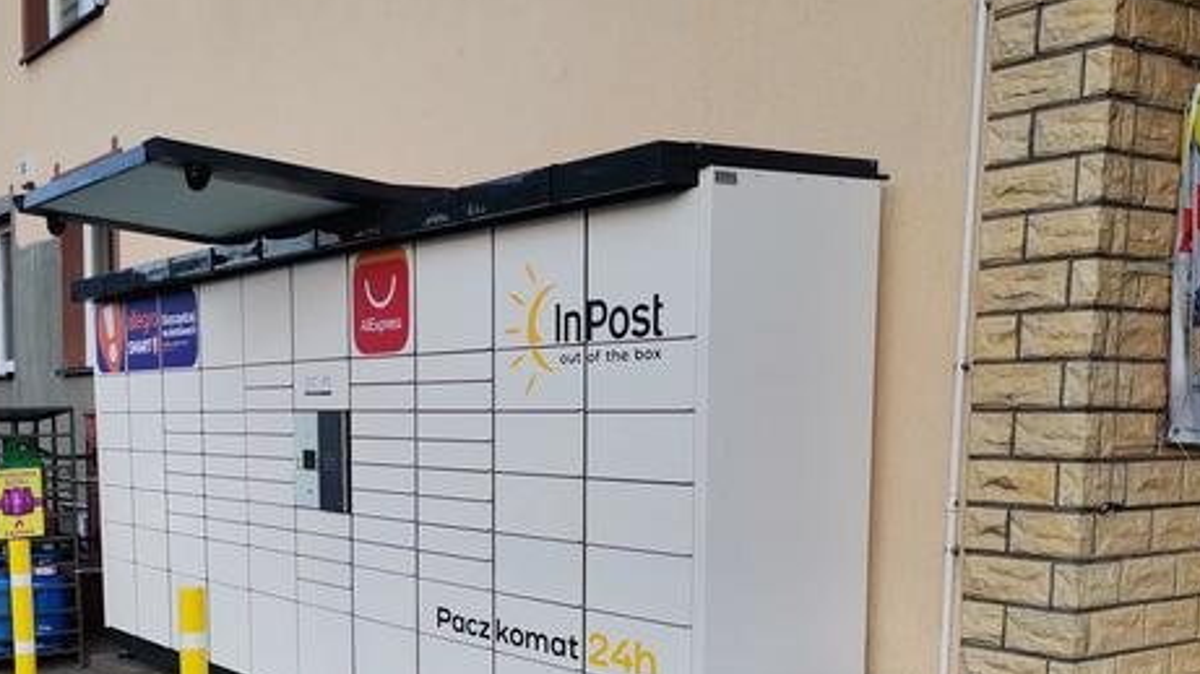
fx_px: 1368
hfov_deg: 46.1
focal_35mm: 43
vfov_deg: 27.0
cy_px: 558
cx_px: 333
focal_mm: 4.75
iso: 50
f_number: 1.8
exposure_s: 1/722
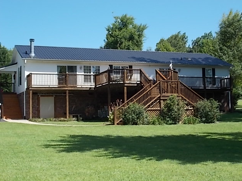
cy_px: 89
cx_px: 122
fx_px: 413
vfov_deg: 24.8
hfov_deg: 32.7
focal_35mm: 59
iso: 80
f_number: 4.9
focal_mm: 10.3
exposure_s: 1/320
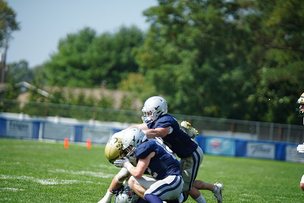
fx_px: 2086
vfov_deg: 5.6
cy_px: 102
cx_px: 152
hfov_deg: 8.3
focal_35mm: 247
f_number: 2.8
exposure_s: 1/3200
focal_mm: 247
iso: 400
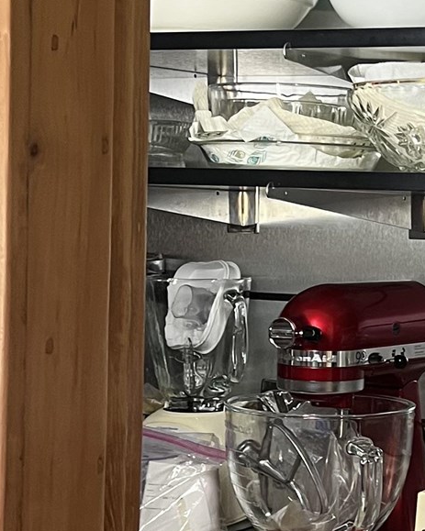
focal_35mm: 101
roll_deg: -2.1
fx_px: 1588
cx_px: 503
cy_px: 316
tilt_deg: -3.0
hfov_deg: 14.8
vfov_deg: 19.0
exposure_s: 1/60
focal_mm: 5.7
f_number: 1.5
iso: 160
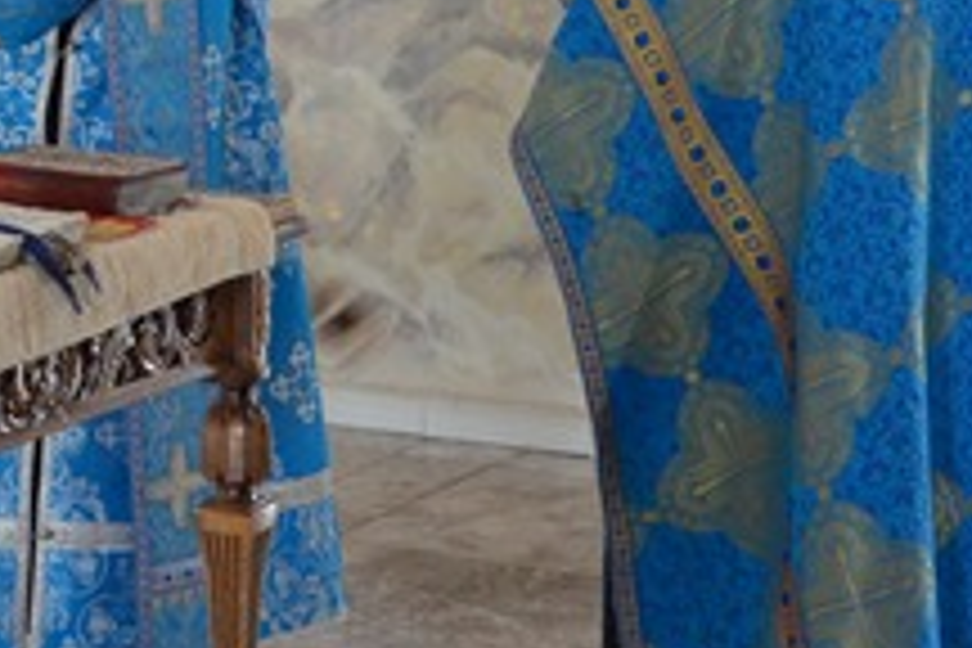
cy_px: 2
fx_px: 3294
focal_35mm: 122
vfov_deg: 11.1
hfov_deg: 15.4
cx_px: -513
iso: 800
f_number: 3.8
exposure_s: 1/50
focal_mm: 22
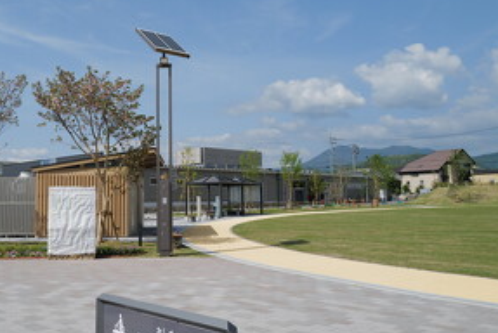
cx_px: 172
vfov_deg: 34.2
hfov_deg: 48.8
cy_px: 136
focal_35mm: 39
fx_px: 540
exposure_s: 1/640
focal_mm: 28
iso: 100
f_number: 5.6
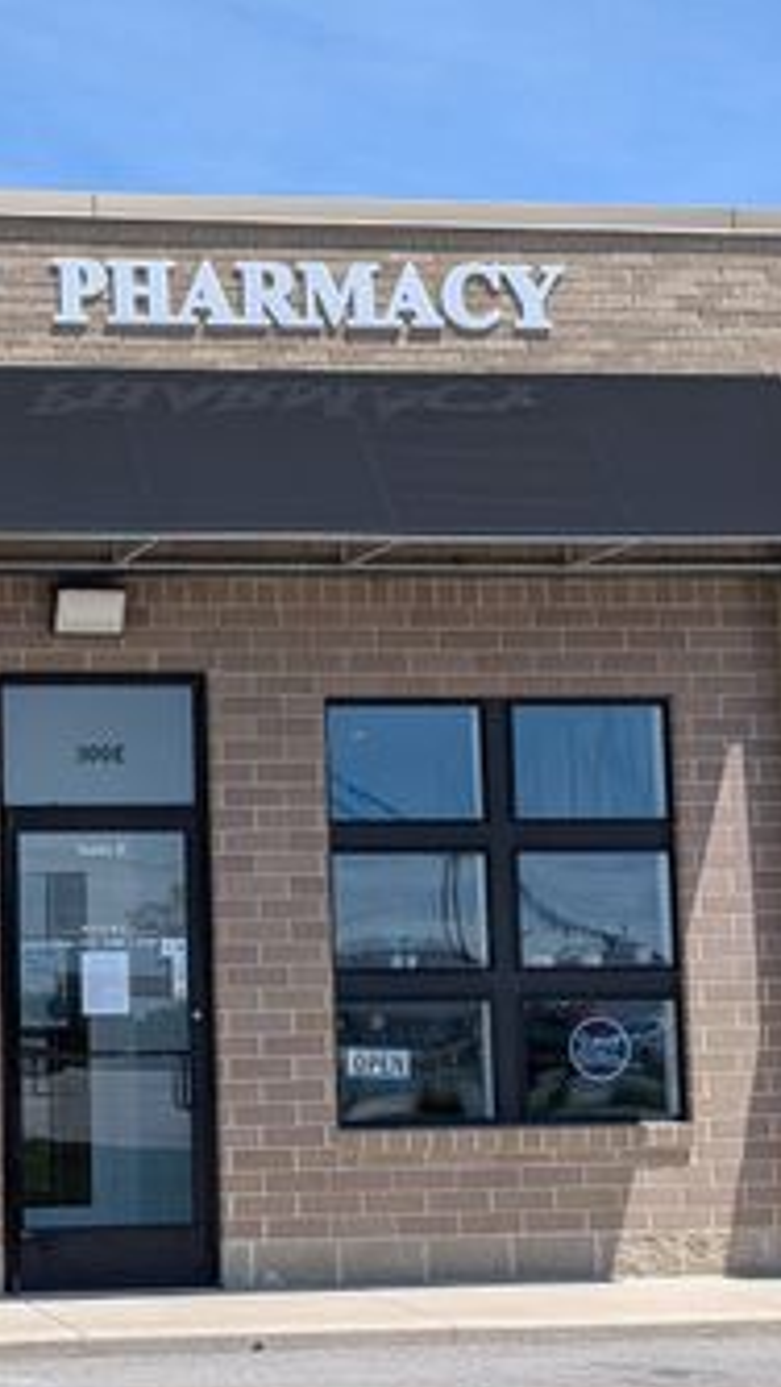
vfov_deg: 26.5
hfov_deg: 14.9
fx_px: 2944
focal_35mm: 80
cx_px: 33
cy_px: 710
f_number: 1.68
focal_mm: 6.9
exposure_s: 1/1346
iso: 22
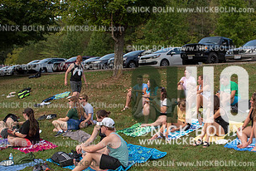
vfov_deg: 29.8
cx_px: 190
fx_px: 320
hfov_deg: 42.4
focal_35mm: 45
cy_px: 106
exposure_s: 1/1250
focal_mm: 24
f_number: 3.2
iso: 160
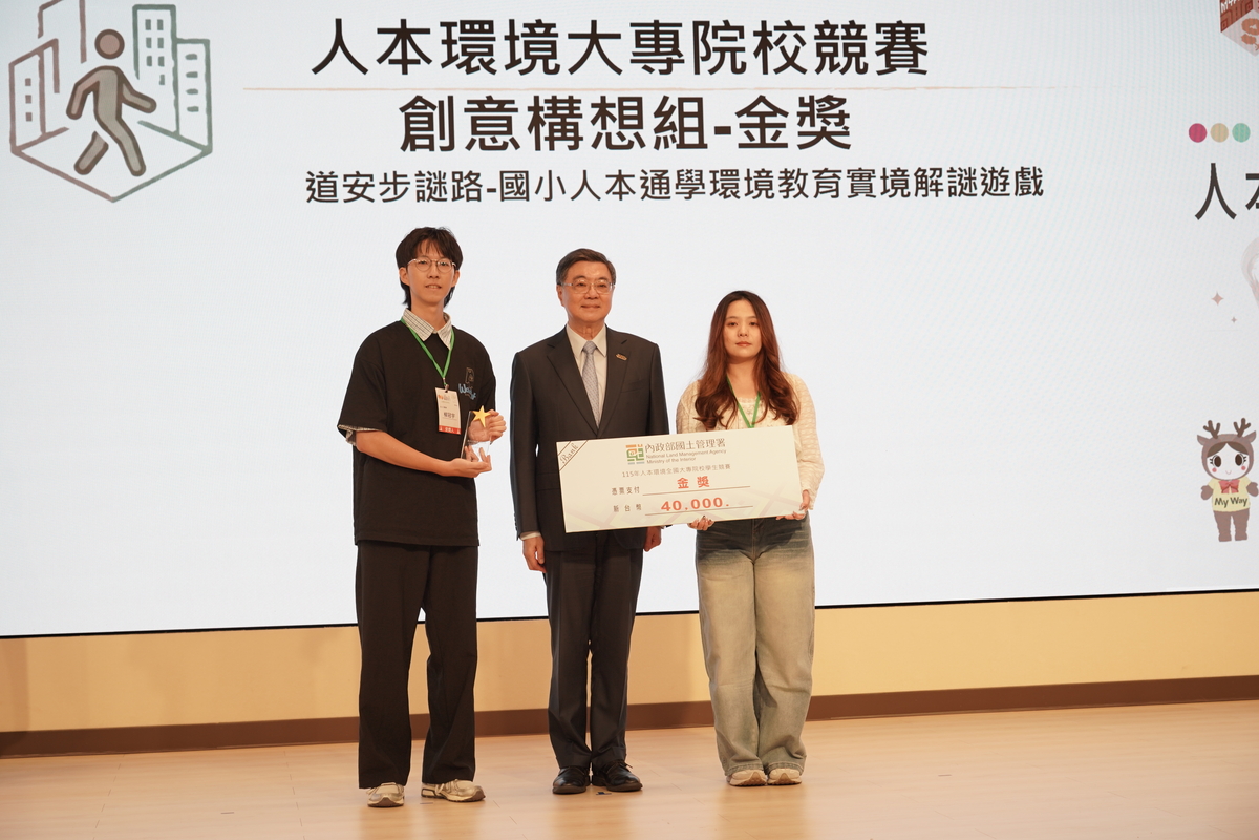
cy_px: 420
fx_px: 2343
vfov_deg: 20.3
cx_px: 630
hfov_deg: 30.1
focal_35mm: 67
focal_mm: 67
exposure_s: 1/50
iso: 400
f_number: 5
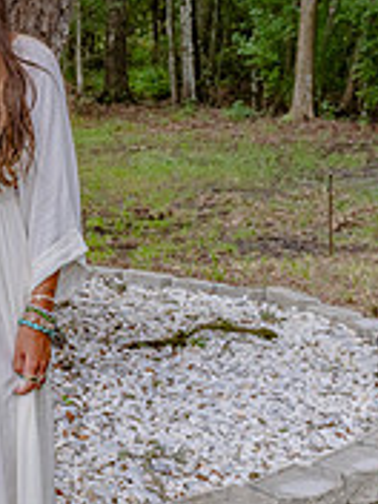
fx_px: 1339
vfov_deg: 21.3
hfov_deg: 14.9
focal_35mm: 92
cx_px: -192
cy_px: 239
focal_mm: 29
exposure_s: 1/500
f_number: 5.6
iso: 800
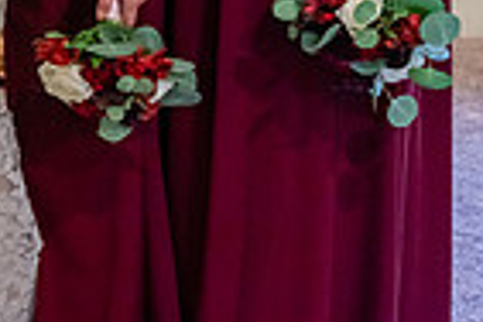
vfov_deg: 8.5
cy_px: -29
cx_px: -274
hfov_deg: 12.2
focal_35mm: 160
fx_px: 2146
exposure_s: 1/50
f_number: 2.8
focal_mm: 39
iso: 1000
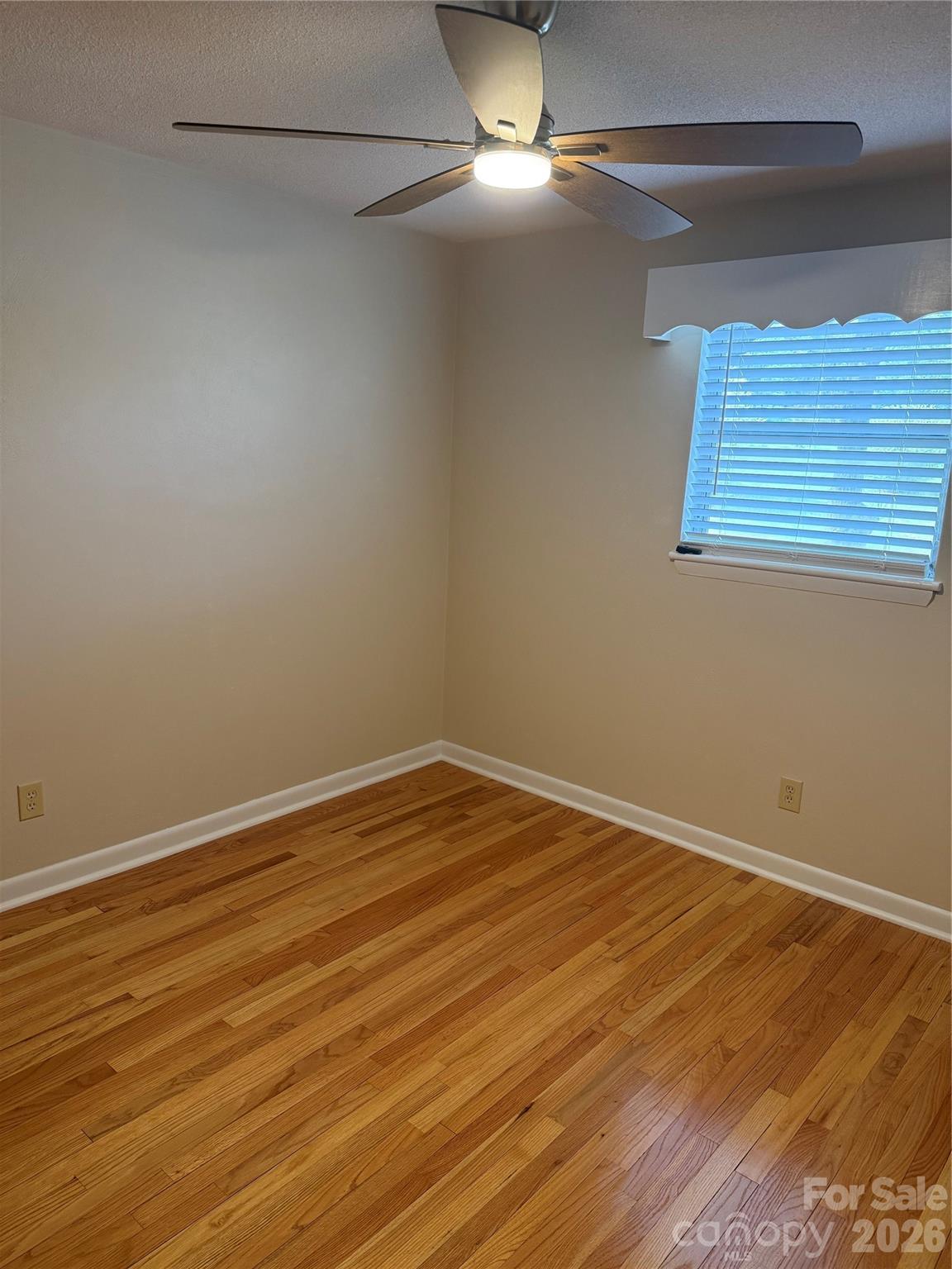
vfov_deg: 71.6
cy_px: 634
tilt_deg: -12.2
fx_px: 880
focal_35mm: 24
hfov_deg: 56.8
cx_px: 476
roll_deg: -2.8
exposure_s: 1/120
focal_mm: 6.76
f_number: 1.78
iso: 250
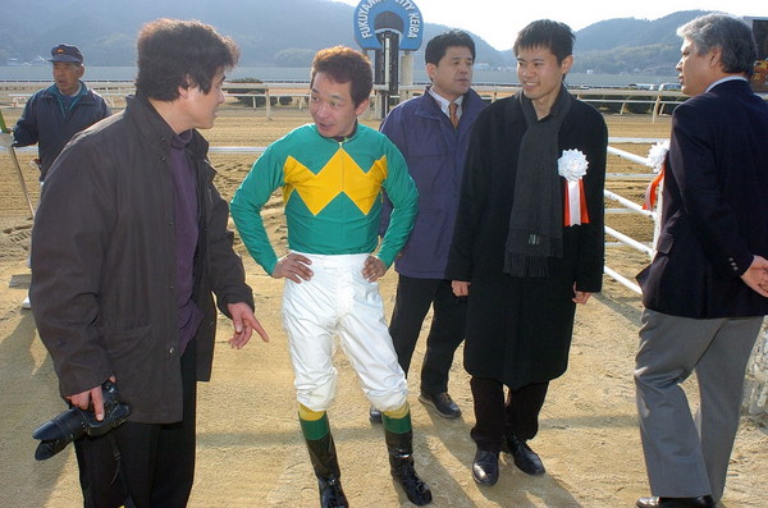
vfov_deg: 43.4
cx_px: 384
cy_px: 254
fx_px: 638
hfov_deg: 62.0
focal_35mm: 30
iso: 320
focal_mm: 20
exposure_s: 1/250
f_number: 12
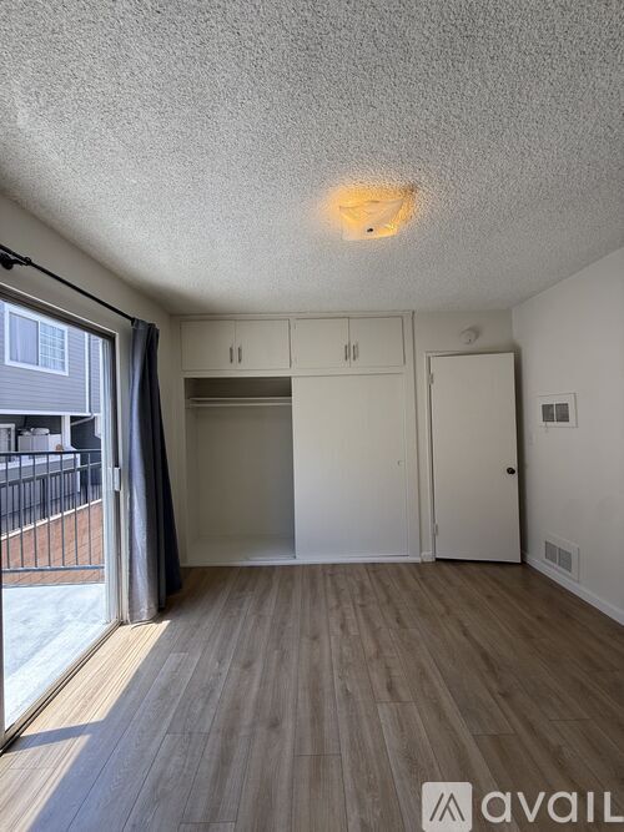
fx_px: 337
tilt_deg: +1.6
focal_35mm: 14
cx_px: 312
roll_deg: +1.0
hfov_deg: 85.7
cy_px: 416
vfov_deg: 102.1
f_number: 2.2
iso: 64
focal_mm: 2.22
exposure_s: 1/201
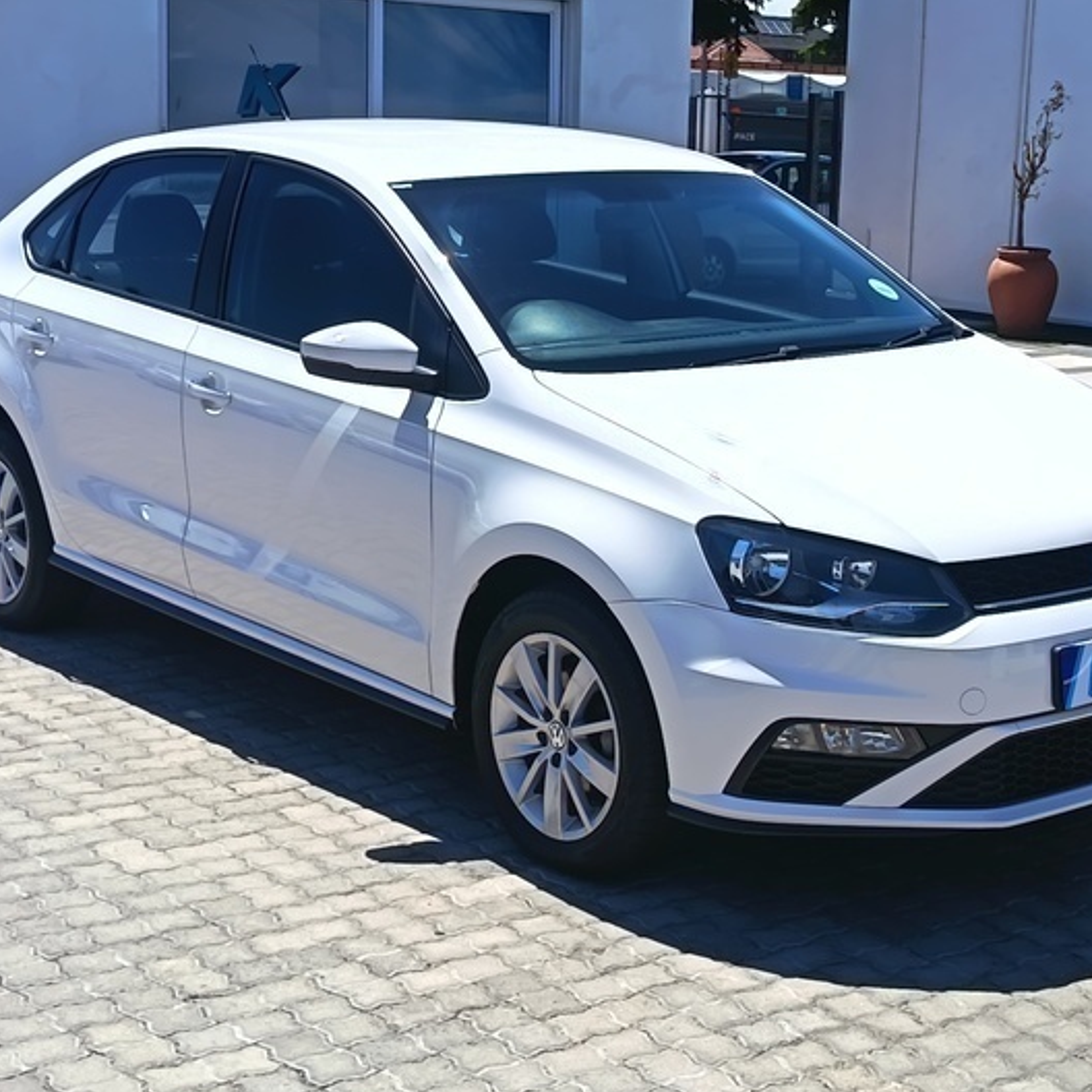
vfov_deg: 28.6
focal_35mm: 60
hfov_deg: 28.3
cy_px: 455
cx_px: 778
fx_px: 2141
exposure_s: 1/930
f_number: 1.75
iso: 100
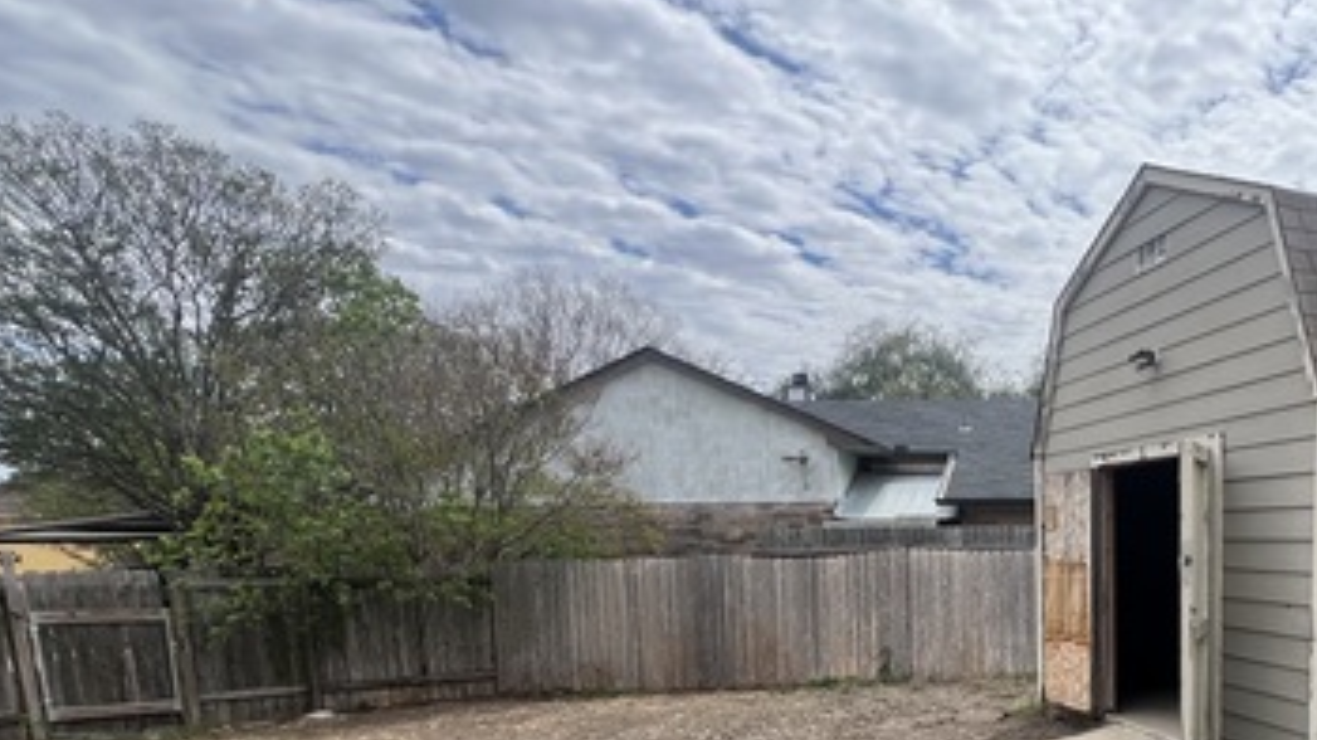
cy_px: 698
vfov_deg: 40.2
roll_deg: +0.2
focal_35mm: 26
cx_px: 1045
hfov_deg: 65.7
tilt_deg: -9.1
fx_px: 908
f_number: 1.8
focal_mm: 1.57
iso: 32
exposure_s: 1/1206
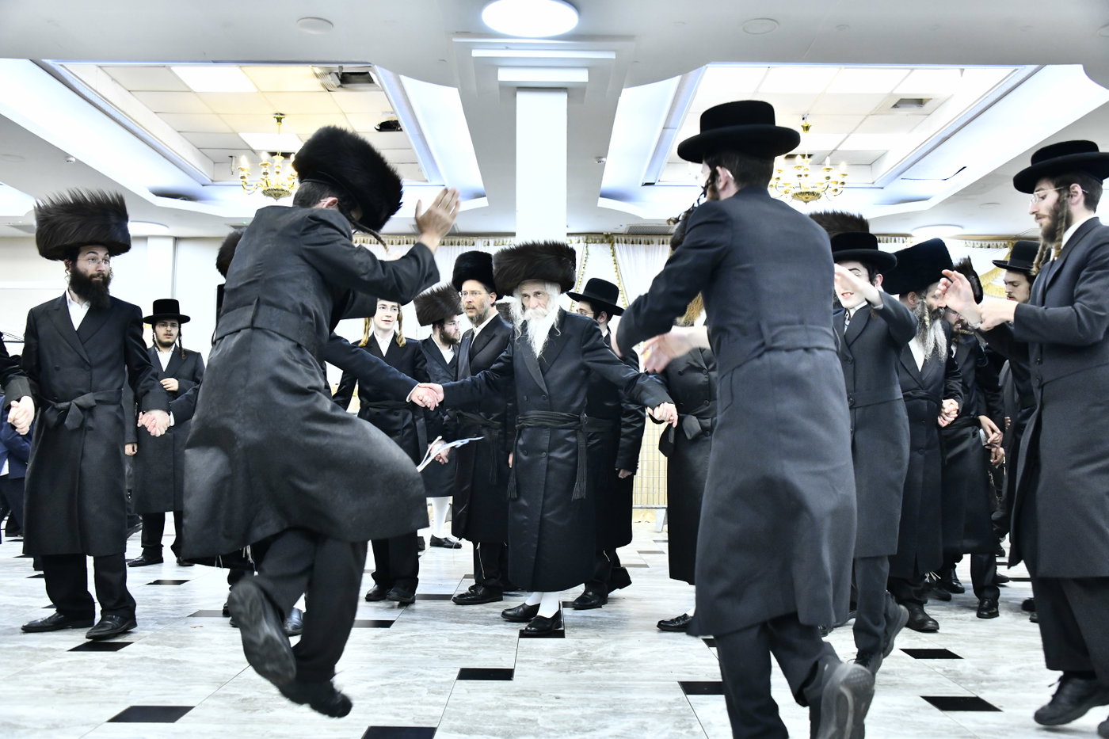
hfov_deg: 55.8
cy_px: 370
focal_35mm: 34
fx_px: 1047
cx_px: 554
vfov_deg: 38.9
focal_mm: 34
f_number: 5.6
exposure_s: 1/160
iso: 3200
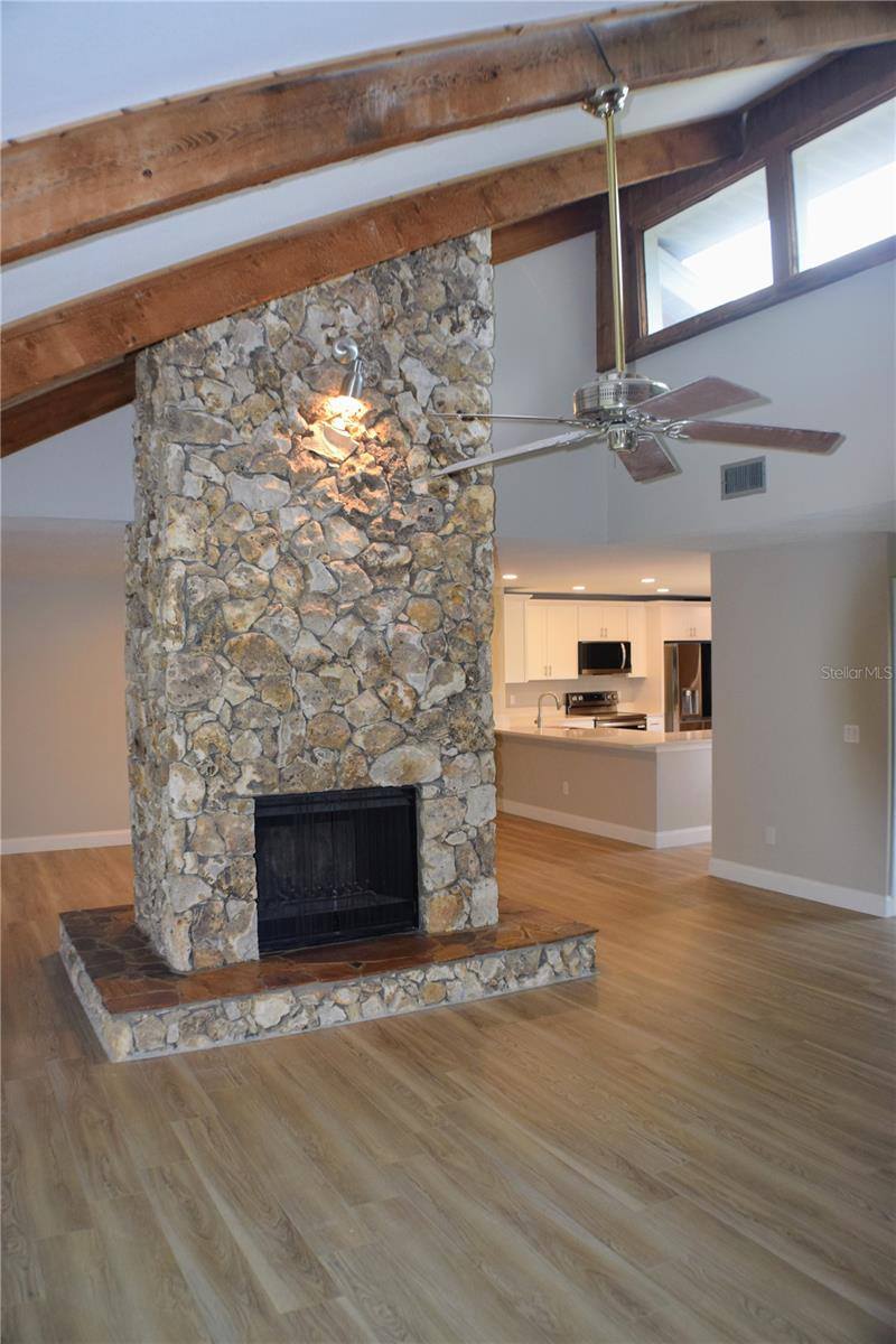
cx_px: 448
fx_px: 1288
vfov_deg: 55.1
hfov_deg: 38.4
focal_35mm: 34
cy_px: 672
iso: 800
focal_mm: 23
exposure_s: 1/100
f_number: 5
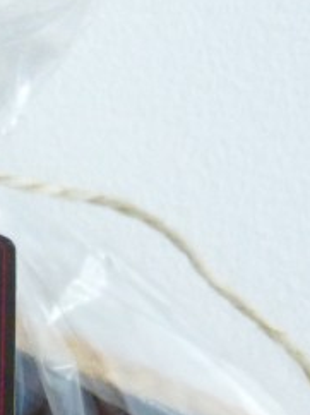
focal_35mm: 127
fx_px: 1519
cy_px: 588
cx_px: -87
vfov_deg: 14.6
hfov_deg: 11.4
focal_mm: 5.1
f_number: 2.9
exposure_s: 1/20
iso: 400
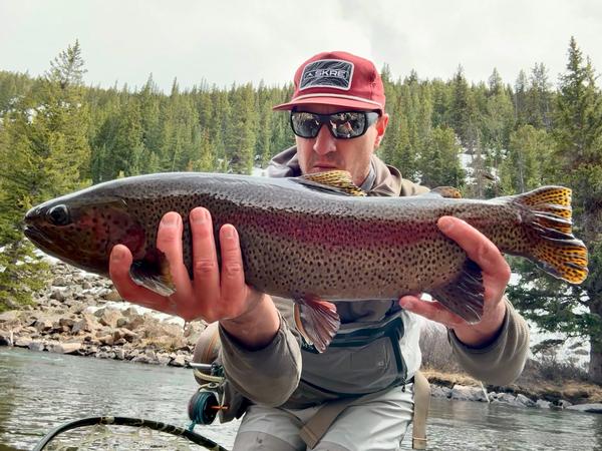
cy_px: 226
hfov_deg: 73.9
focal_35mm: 23
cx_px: 301
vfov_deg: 58.9
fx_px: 400
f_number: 1.9
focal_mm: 2.69
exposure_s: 1/386
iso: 40
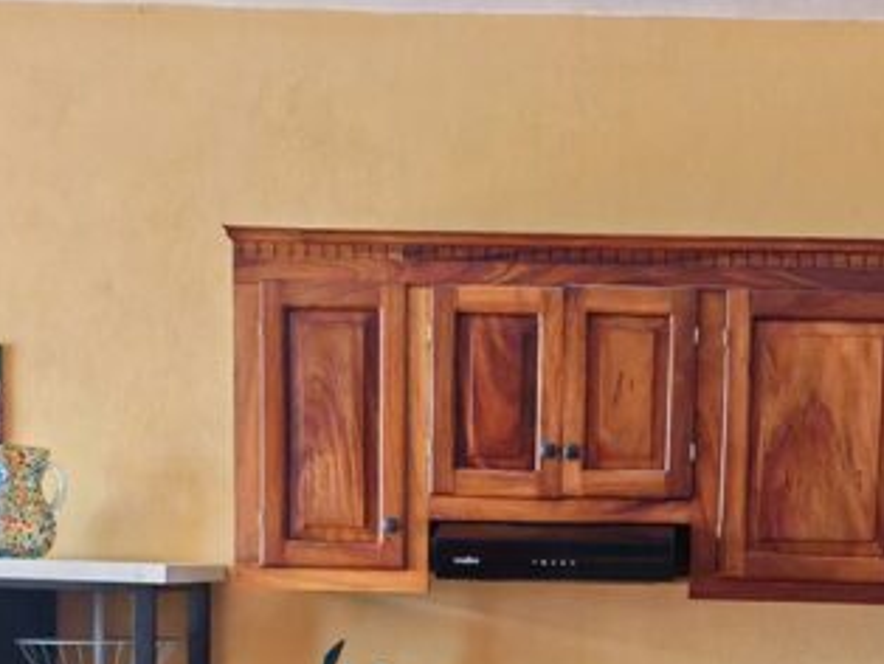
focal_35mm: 66
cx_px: 619
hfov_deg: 29.1
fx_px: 1687
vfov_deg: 21.4
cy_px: 695
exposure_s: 1/530
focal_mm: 7.62
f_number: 1.6
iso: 1600
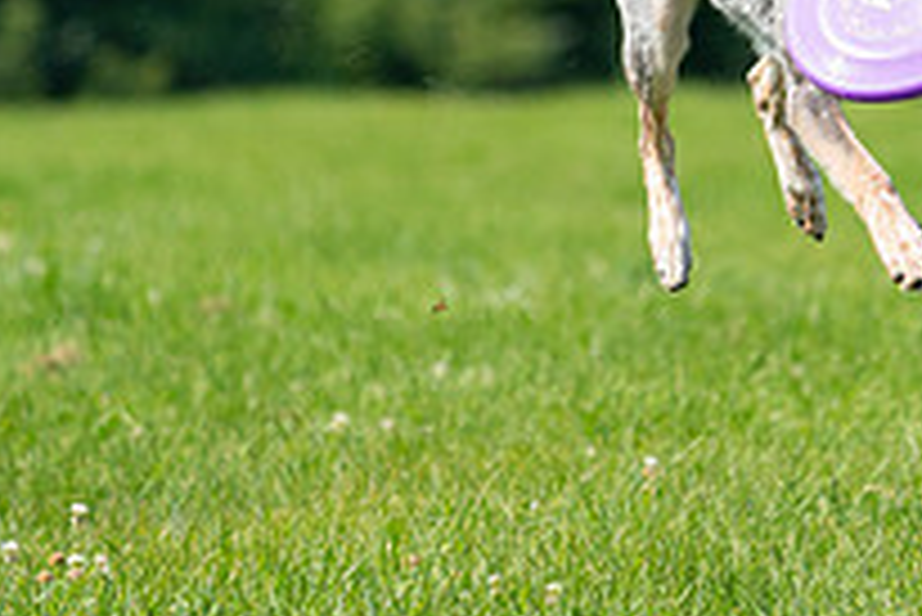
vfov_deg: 2.0
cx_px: 720
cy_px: -142
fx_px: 17607
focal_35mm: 687
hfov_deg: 3.0
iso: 1250
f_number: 5.6
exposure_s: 1/4000
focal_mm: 243
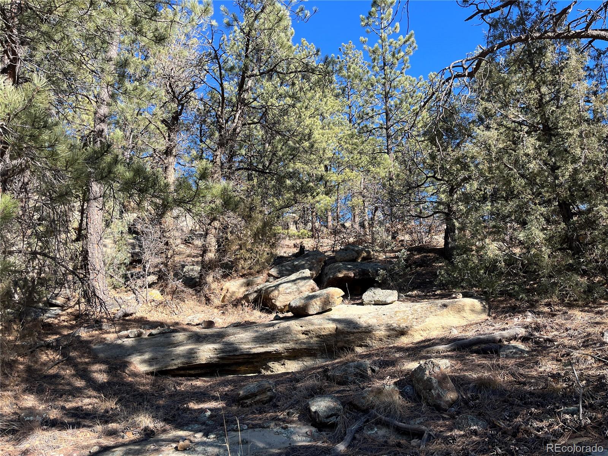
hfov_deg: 67.3
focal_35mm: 26
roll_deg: +1.8
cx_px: 304
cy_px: 228
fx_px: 457
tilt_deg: +17.5
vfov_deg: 53.1
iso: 50
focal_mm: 5.1
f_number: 1.6
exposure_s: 1/935
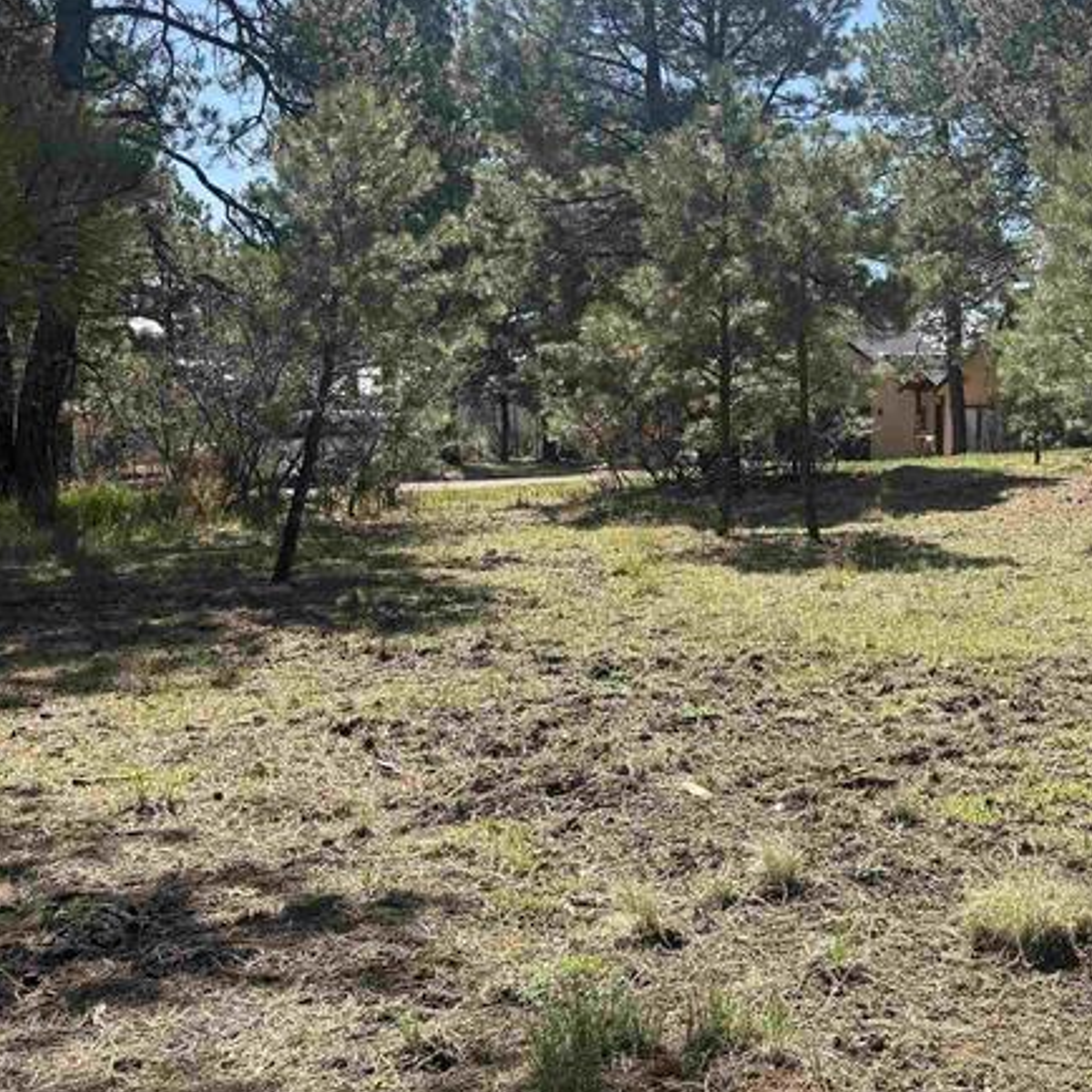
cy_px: 465
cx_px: 843
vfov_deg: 34.0
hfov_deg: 33.2
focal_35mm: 50
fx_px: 1785
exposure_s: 1/2110
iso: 80
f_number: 1.78
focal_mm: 6.76
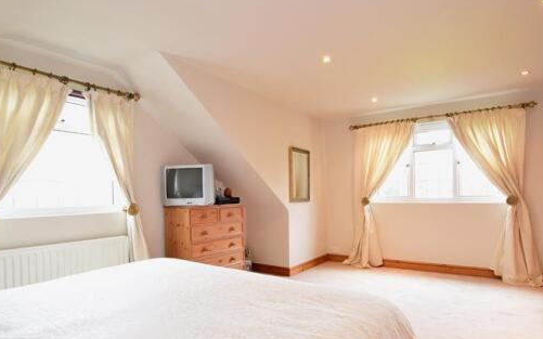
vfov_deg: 59.3
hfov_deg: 85.1
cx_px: 273
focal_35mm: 20
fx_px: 296
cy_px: 199
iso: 200
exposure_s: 1/2.5
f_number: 6.3
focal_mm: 10
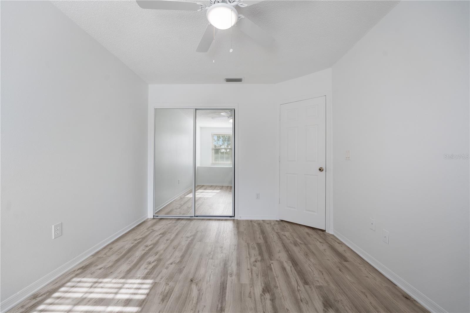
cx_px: 235
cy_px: 156
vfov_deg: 78.8
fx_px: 191
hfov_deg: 101.9
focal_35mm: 15
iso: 320
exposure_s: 1/60
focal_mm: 14.6
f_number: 7.1
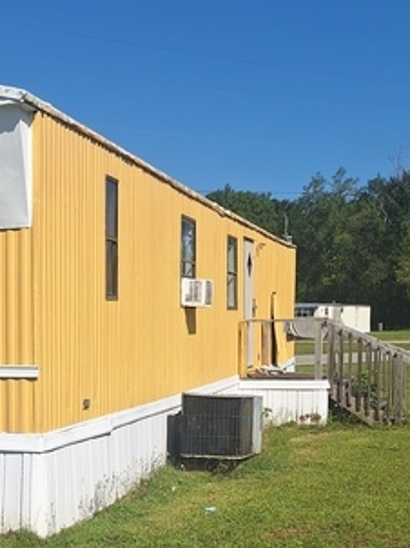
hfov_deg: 22.8
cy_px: 385
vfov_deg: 31.3
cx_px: -22
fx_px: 965
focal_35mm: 61
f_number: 1.8
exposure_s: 1/4274
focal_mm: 5.54
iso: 25
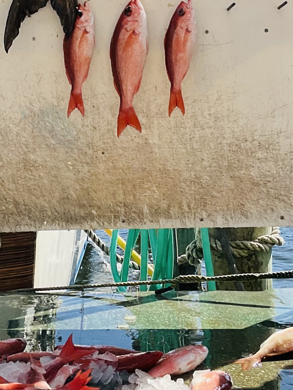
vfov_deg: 21.9
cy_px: 68
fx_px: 993
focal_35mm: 88
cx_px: 56
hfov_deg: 16.7
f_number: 1.8
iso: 16
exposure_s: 1/1342
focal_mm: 3
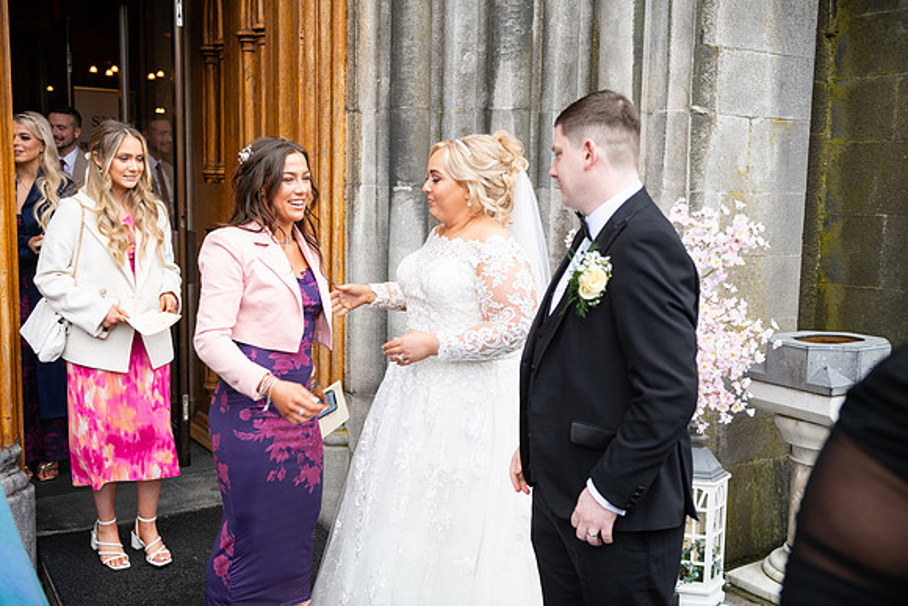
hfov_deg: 53.1
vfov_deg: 36.9
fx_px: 908
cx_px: 454
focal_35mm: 36
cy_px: 303
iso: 125
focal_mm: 36
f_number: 3.5
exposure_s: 1/160
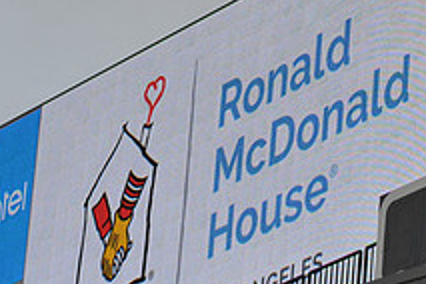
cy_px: 152
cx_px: 282
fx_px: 3739
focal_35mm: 316
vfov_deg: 4.3
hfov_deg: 6.5
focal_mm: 116
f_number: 8
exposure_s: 1/250
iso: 400
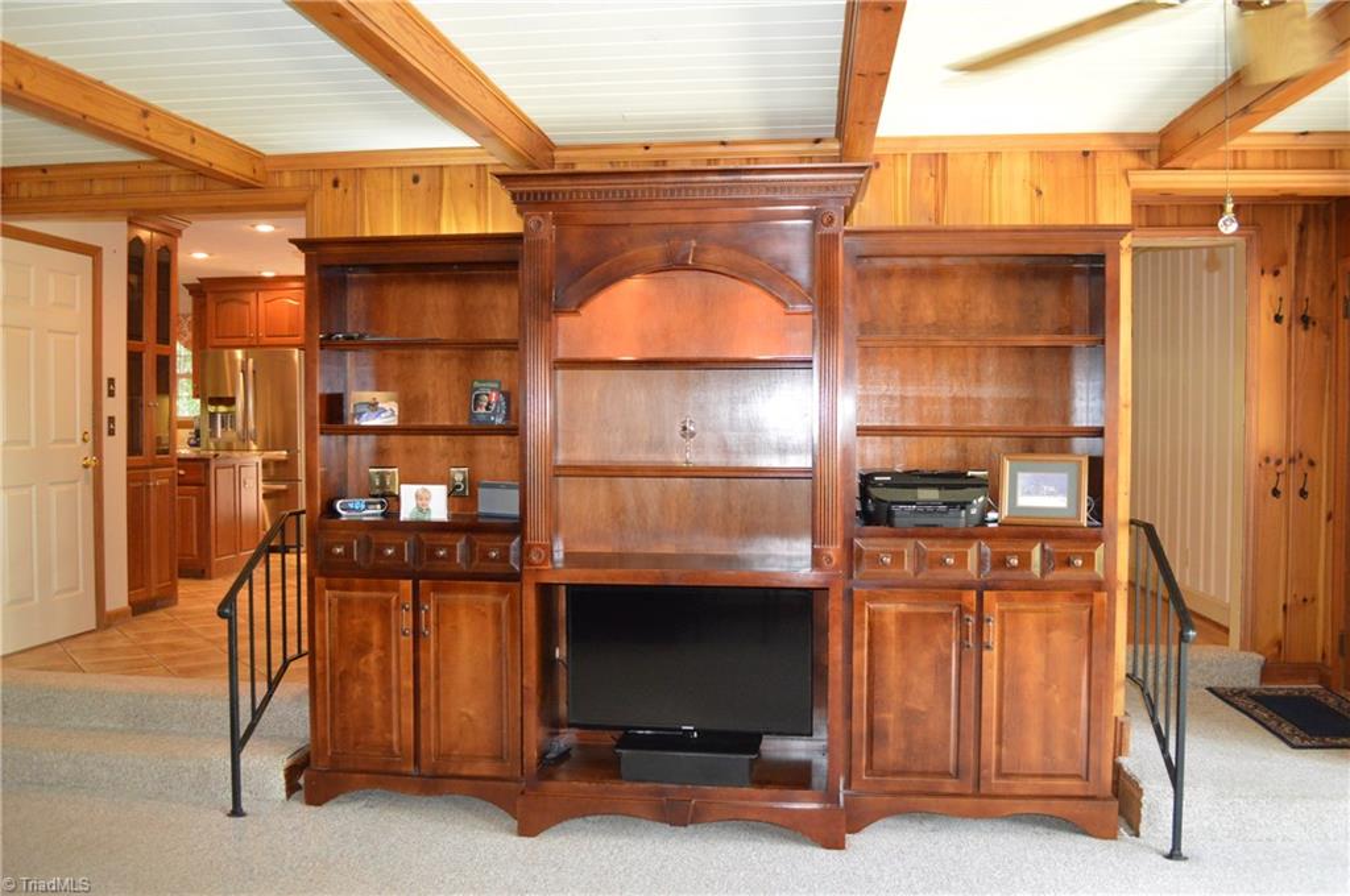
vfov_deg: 47.8
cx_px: 675
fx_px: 1011
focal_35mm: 27
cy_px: 448
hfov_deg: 67.4
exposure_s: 1/60
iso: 2000
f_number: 3.5
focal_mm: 18
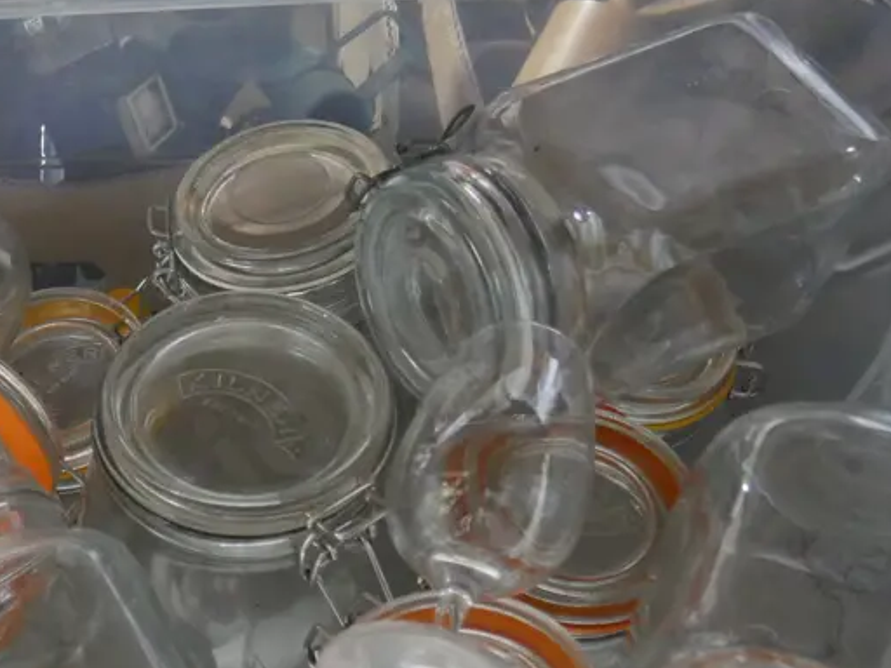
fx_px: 1544
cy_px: 588
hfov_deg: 30.7
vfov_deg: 23.8
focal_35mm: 60
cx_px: 87
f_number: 3.6
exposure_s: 1/50
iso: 3200
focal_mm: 15
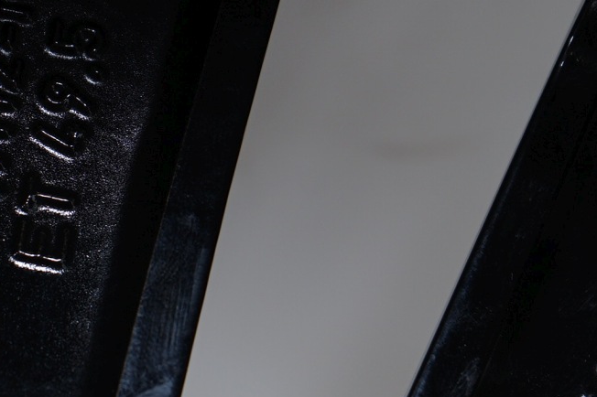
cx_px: 60
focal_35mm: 156
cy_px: 145
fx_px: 2586
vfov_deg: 8.8
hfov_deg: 13.1
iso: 250
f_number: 5.6
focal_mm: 53
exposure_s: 1/125
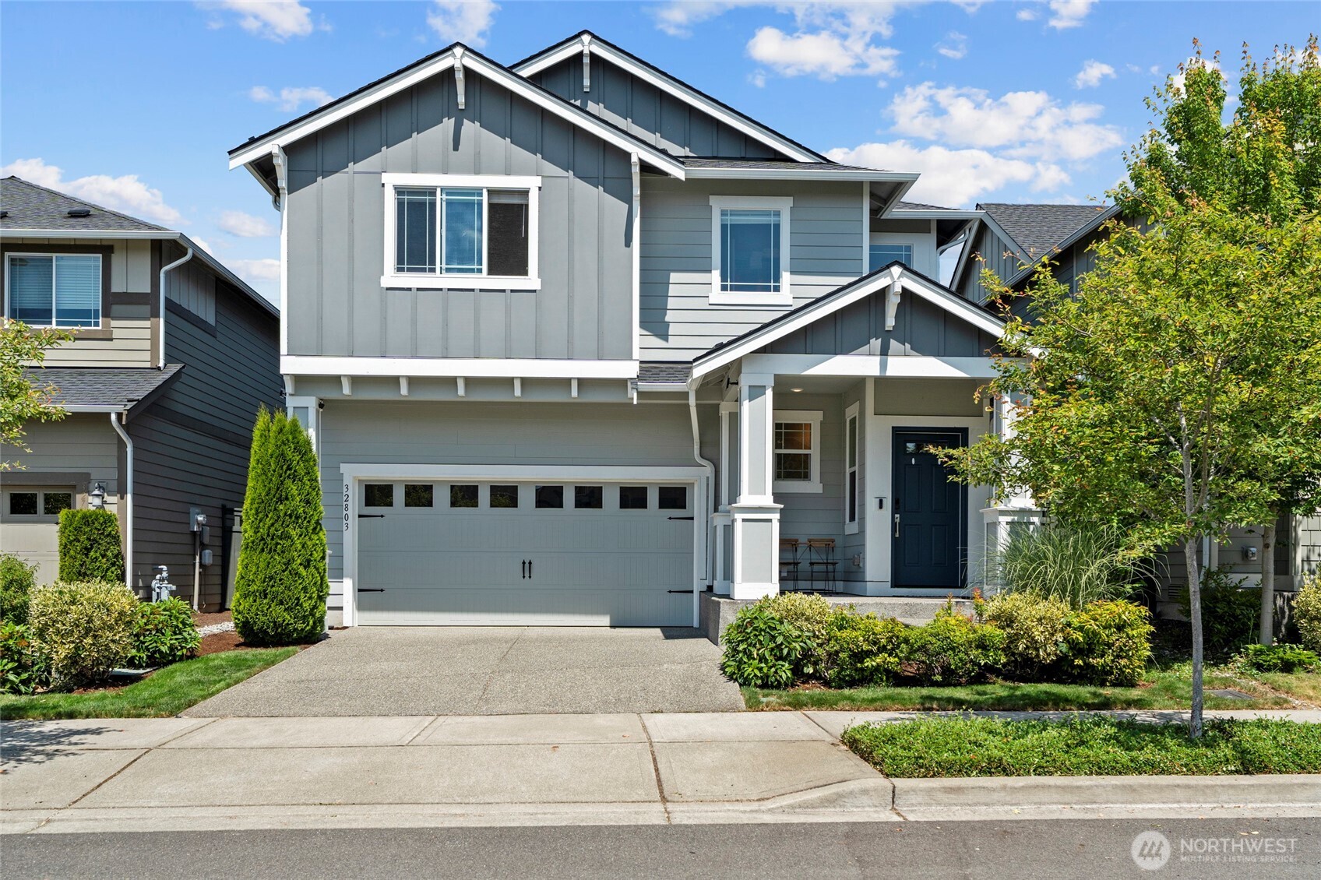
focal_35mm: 29
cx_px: 660
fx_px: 1064
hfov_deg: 63.7
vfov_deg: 44.9
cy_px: 440
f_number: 8
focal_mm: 29
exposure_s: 1/250
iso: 200
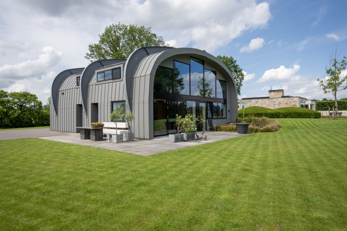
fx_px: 222
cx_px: 174
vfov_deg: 55.1
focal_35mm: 23
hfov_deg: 76.1
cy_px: 116
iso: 200
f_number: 8
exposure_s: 1/400
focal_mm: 23
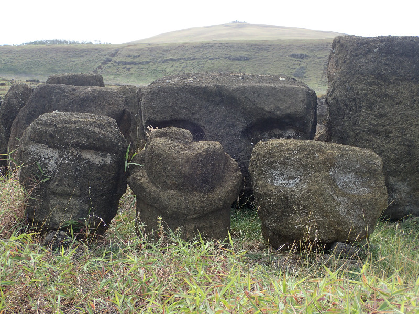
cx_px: 210
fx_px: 557
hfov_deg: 41.2
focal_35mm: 46
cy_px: 157
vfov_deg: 31.5
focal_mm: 8.41
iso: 100
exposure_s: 1/400
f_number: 4.5
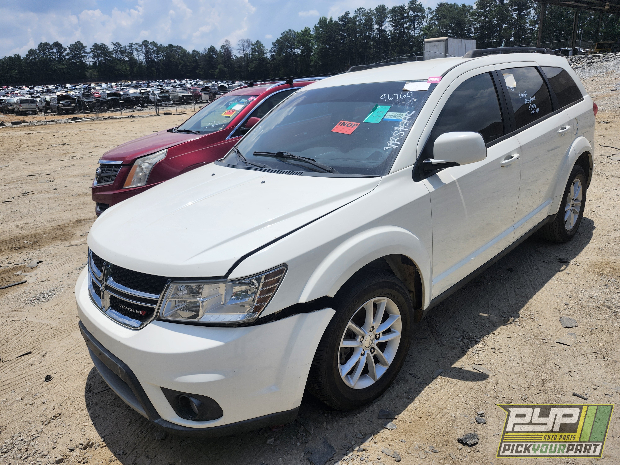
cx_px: 310
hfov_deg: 73.9
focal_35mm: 23
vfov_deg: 58.9
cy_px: 232
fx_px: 412
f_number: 1.8
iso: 25
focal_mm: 5.54
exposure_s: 1/3589
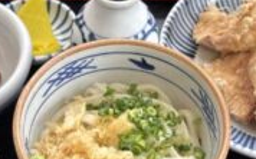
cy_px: 158
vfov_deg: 17.0
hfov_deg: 27.4
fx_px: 523
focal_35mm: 75
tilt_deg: -59.4
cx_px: 101
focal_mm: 5.96
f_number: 1.6
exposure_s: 1/60
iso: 100
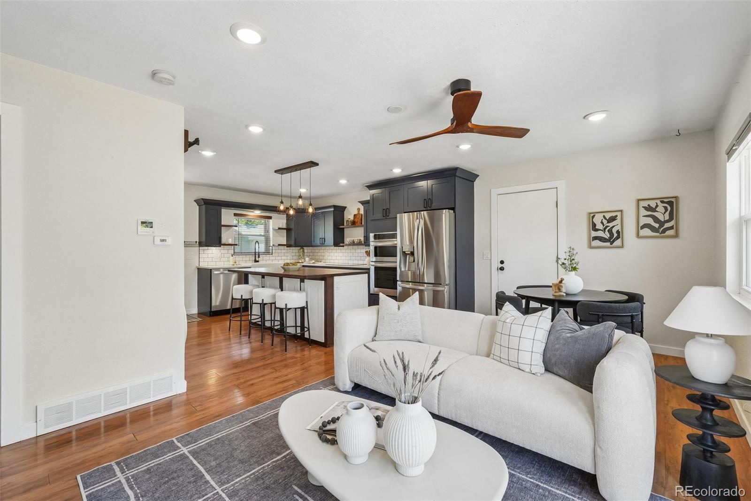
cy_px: 250
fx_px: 313
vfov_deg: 77.3
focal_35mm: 15
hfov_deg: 100.4
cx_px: 376
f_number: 8
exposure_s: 1/13
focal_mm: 10
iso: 800
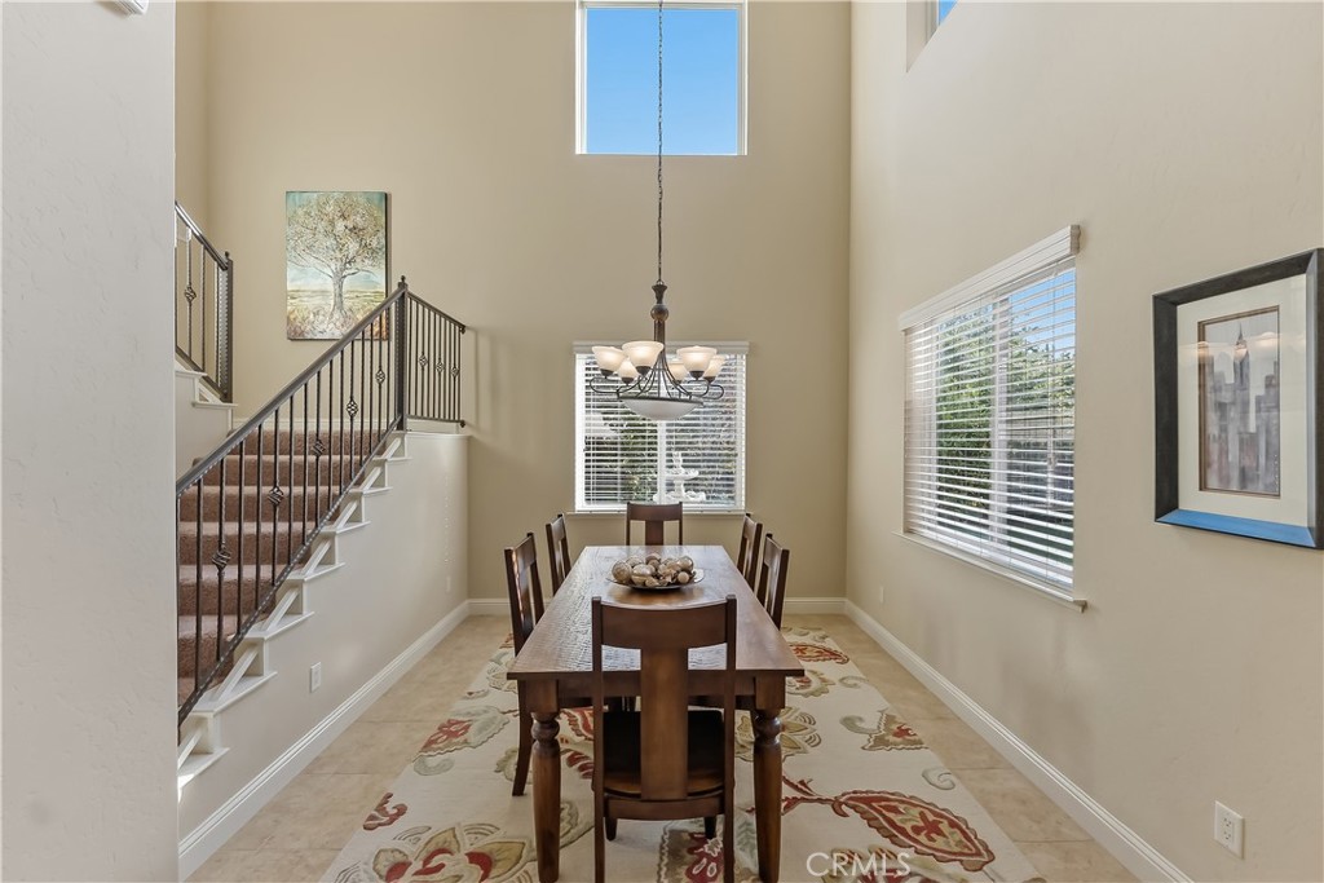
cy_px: 442
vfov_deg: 78.5
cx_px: 662
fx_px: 541
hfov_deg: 101.5
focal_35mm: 15
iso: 500
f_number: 4
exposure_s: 1/160
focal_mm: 14.7
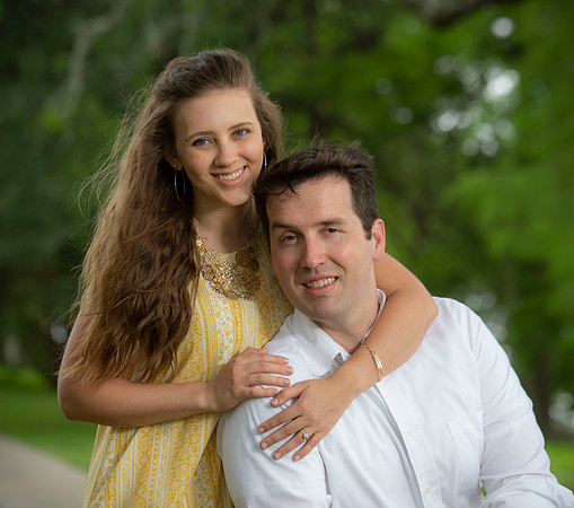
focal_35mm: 175
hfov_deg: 10.6
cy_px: 259
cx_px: 305
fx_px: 3093
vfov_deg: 9.4
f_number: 5.6
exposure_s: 1/125
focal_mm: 140
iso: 125
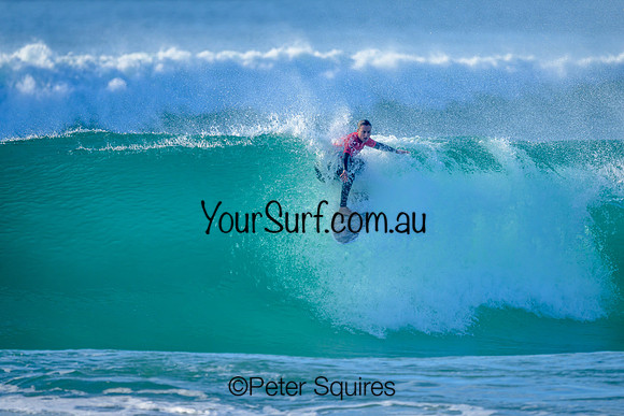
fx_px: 13917
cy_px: 209
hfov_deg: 2.6
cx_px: 311
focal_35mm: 803
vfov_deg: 1.7
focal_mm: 800
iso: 450
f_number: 6.3
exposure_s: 1/2000
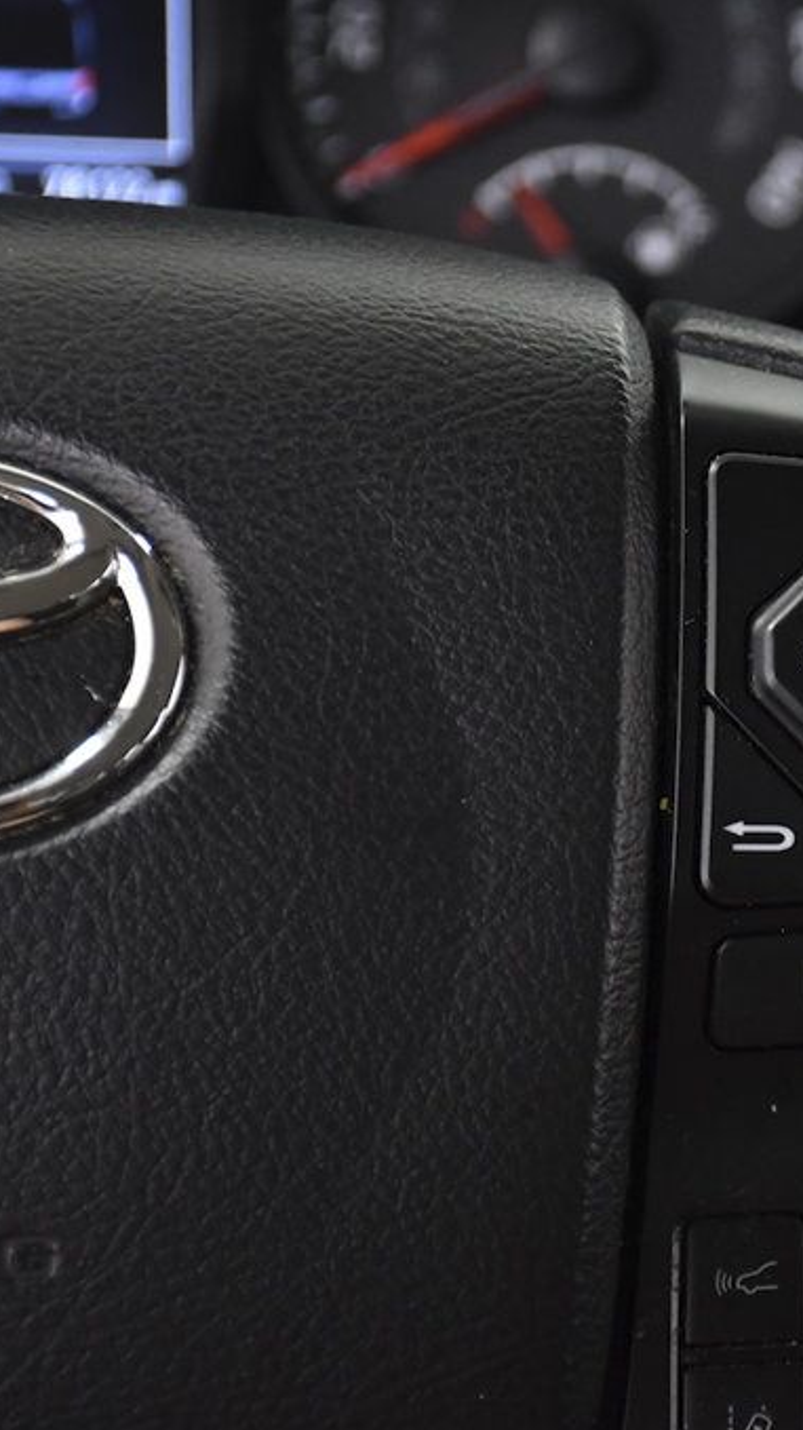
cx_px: 929
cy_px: 718
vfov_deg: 16.1
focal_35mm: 133
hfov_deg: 9.0
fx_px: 5038
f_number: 4.8
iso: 2500
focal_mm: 56
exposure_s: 1/80
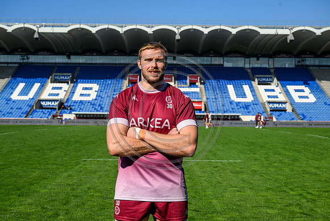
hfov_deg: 34.5
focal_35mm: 58
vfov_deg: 23.4
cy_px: 110
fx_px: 532
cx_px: 165
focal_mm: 58
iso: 160
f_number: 7.1
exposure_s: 1/800
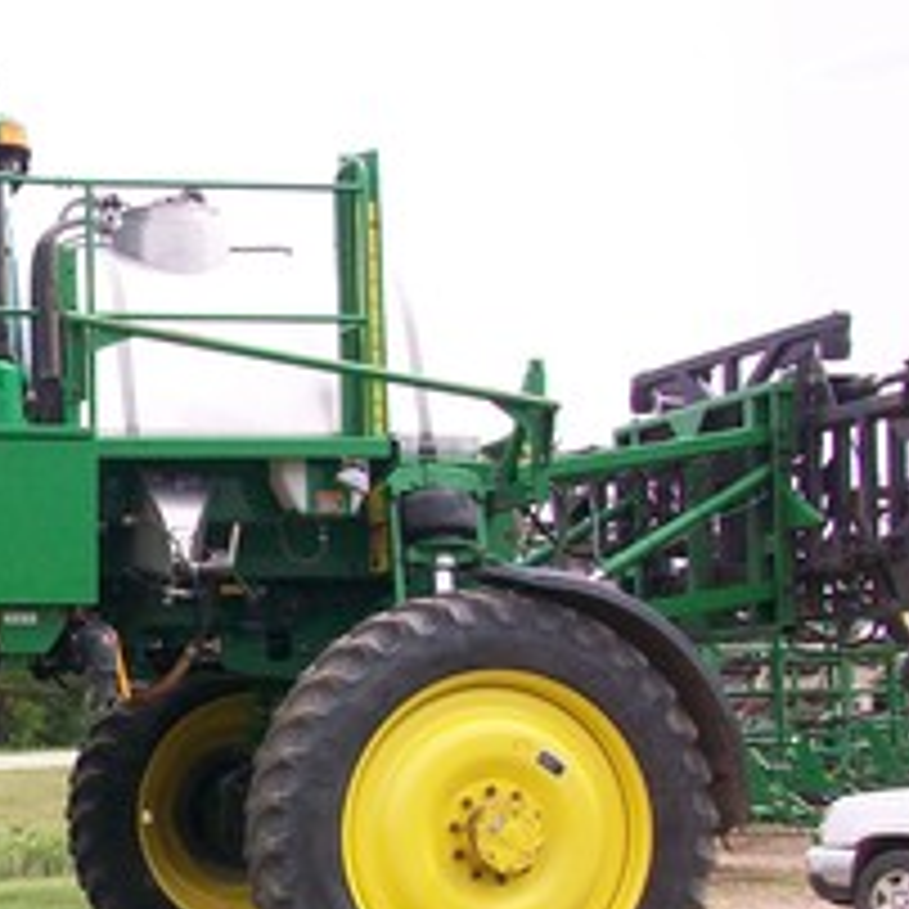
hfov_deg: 21.5
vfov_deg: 22.6
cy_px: 652
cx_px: -99
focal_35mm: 76
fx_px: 2258
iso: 64
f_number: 2.8
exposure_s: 1/640
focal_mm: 5.7
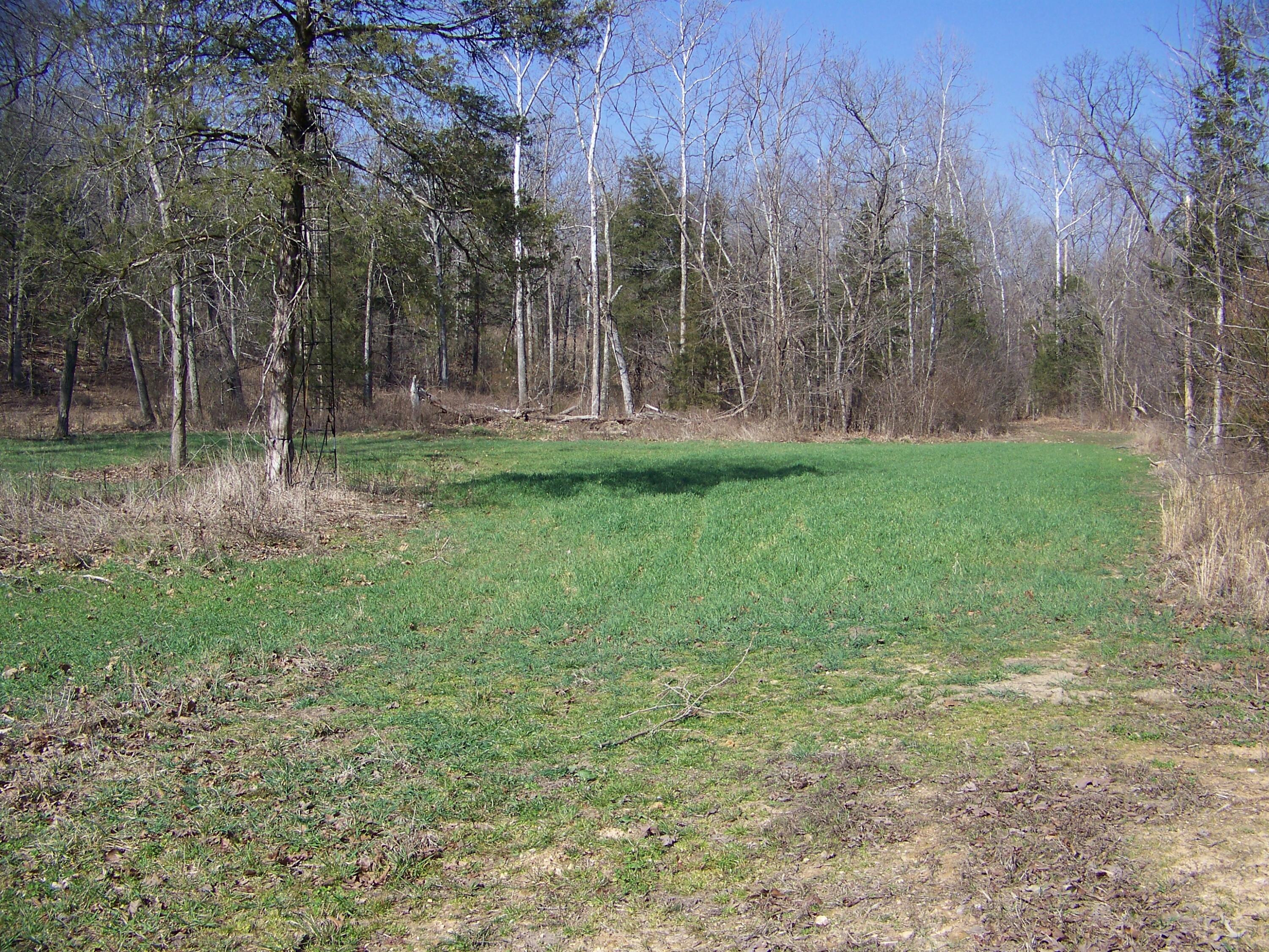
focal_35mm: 36
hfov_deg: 51.4
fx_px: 1320
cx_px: 634
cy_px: 476
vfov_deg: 39.7
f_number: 2.8
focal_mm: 5.85
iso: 64
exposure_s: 1/800
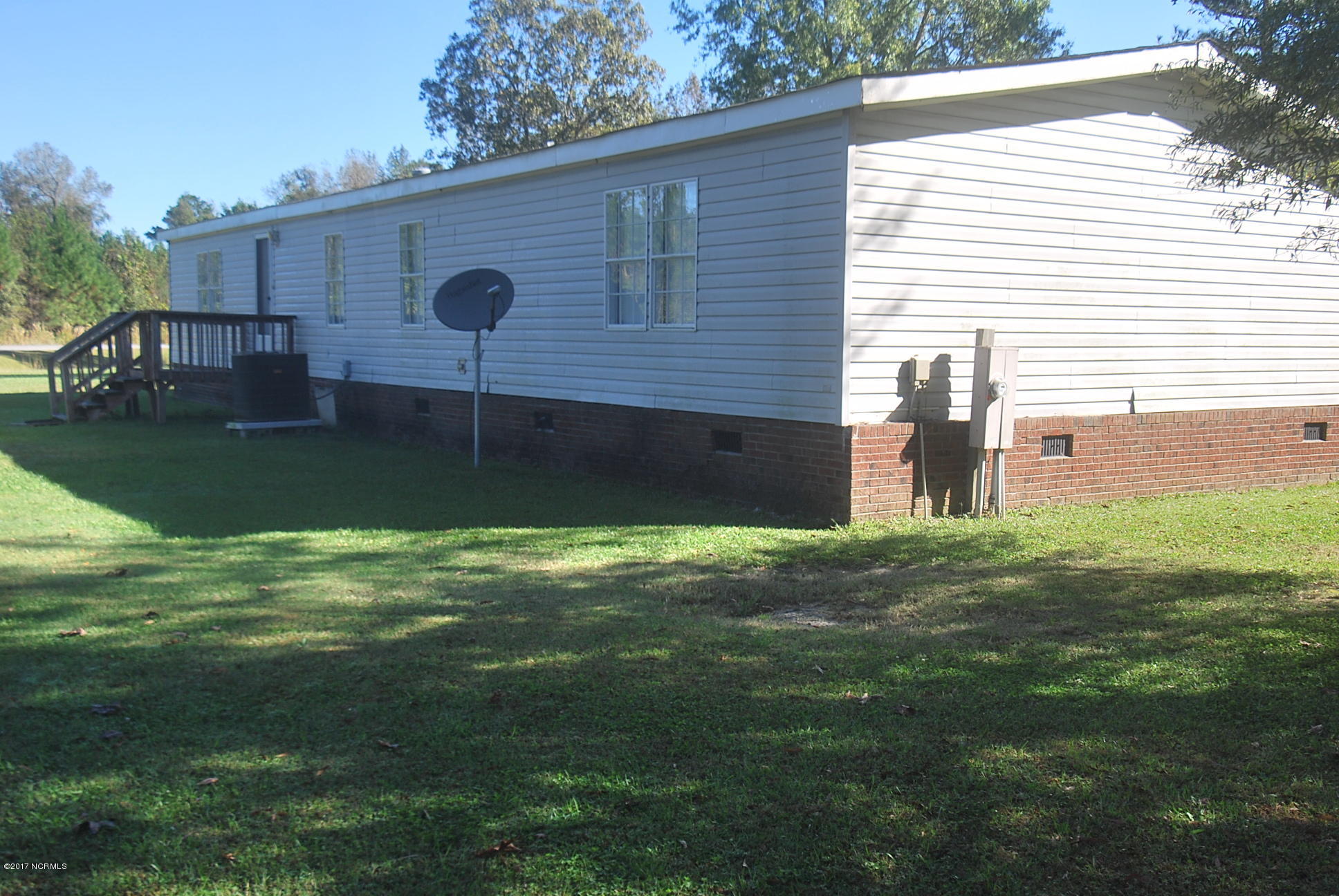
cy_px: 448
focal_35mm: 36
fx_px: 1341
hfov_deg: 53.1
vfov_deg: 37.0
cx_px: 670
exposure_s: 1/160
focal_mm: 24
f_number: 6.3
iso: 100
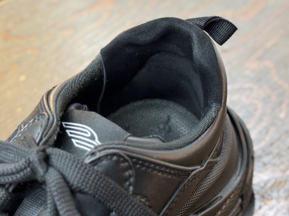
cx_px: 144
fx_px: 401
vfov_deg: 30.3
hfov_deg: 39.7
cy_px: 108
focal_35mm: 48
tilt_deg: -45.5
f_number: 1.78
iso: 200
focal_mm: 6.76
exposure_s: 1/40
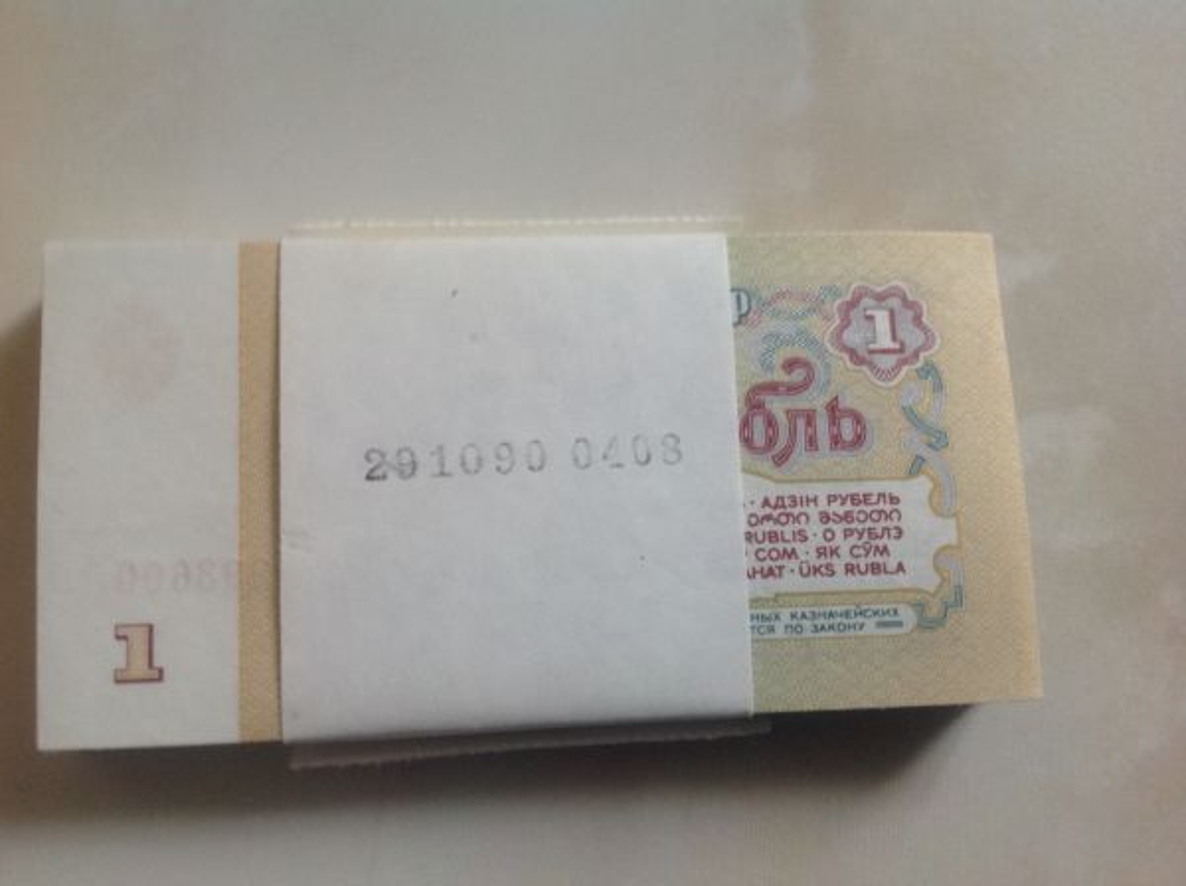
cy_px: 443
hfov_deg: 52.7
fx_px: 1197
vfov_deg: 40.6
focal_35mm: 35
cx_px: 593
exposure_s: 1/15
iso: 100
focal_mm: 4.28
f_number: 2.4
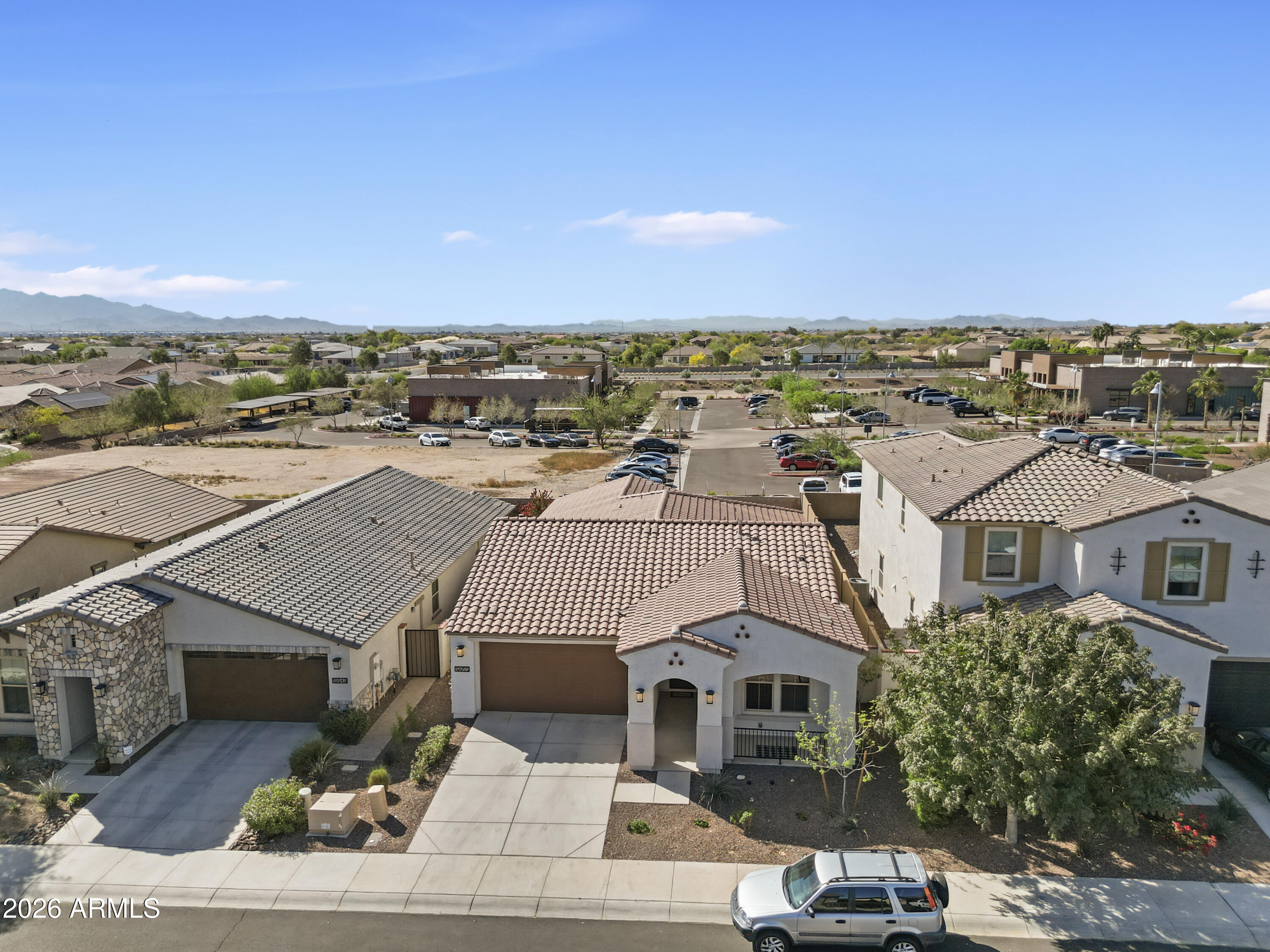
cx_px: 635
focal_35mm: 24
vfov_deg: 56.8
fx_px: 881
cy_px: 476
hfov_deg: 71.6
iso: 100
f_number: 1.7
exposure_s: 1/3000
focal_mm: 6.72
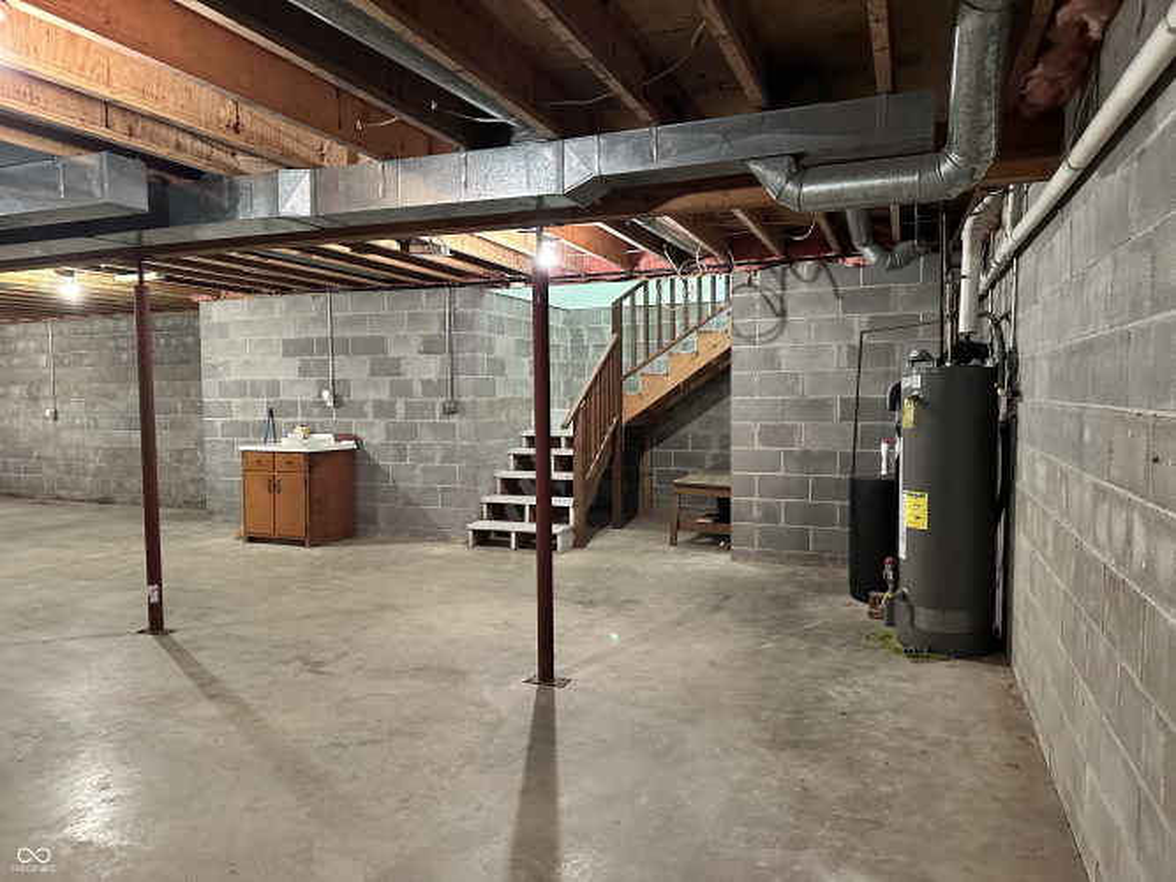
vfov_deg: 56.8
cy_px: 441
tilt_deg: -3.5
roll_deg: +0.0
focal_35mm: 24
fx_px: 815
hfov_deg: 71.6
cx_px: 588
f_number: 1.78
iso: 1000
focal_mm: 6.86
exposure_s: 1/40
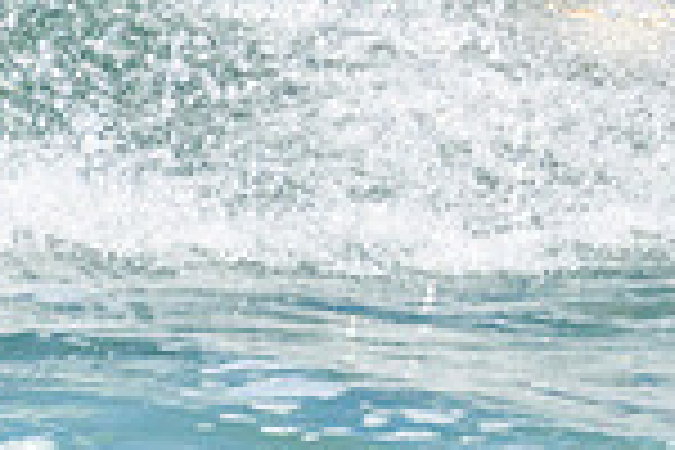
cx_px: 1023
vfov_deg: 0.3
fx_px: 79719
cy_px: -298
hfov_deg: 0.5
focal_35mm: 4252
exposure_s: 1/2000
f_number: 11
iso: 1250
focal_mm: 800
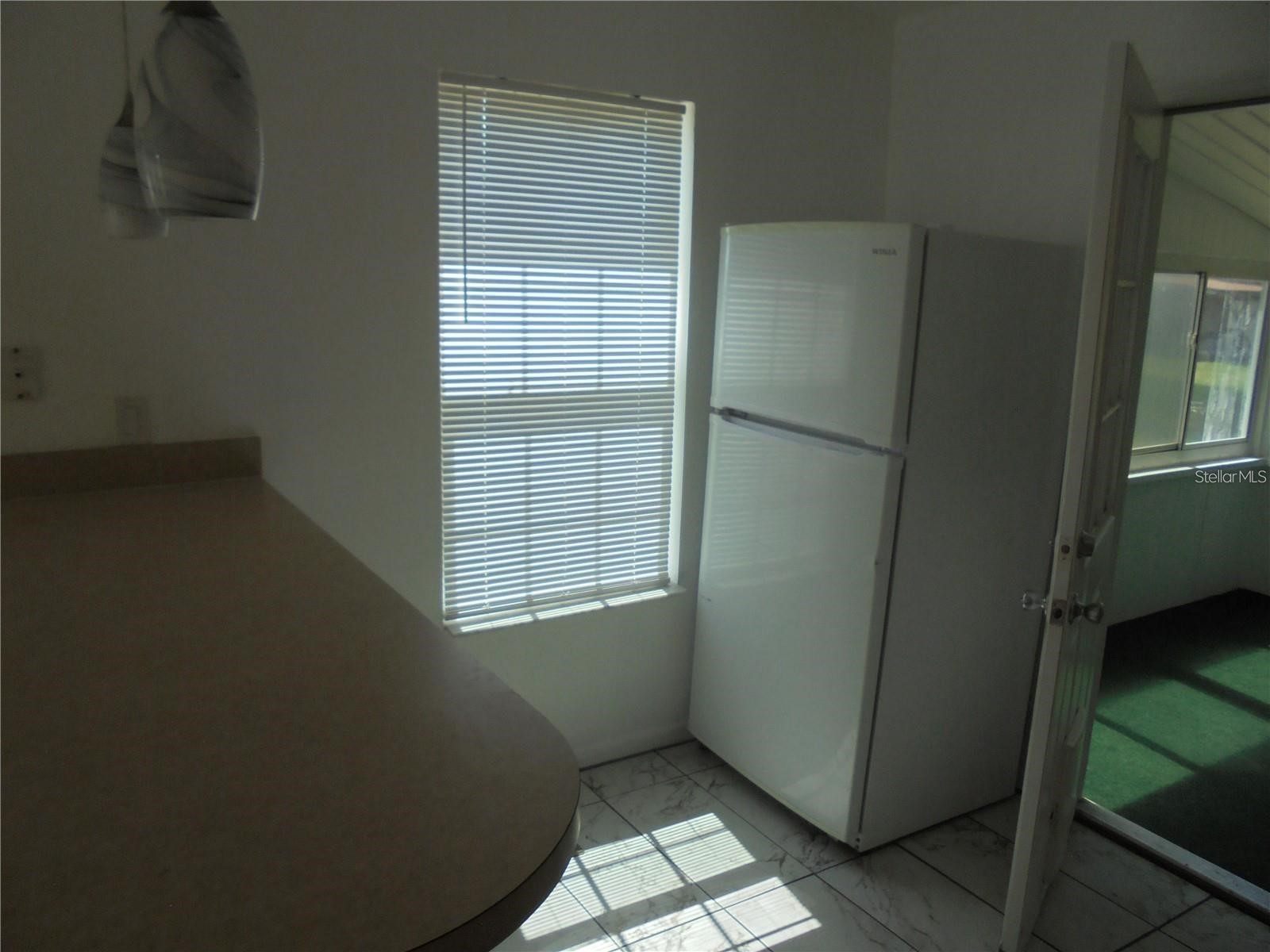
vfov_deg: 53.1
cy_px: 476
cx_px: 635
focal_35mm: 26
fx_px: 954
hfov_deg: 67.3
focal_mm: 4.6
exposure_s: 1/250
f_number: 3.5
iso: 100
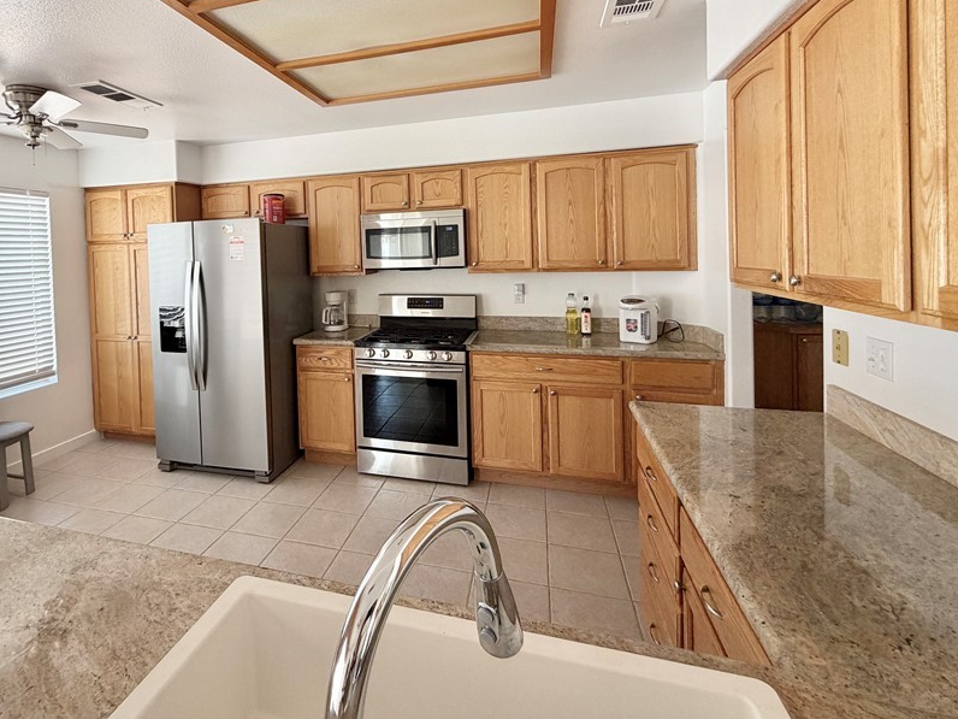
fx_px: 498
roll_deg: +1.4
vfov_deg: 70.2
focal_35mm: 18
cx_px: 383
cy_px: 260
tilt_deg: -1.3
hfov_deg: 86.6
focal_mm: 2.22
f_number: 2.2
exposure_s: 1/121
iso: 100
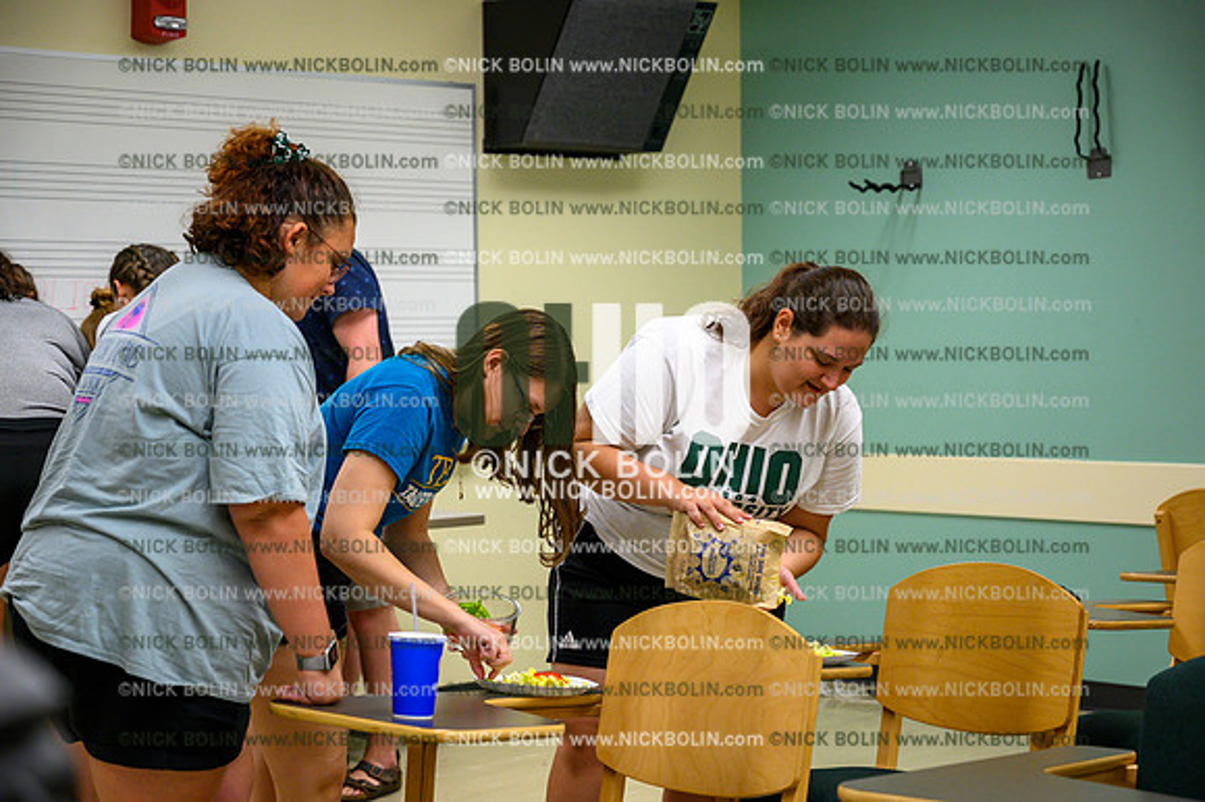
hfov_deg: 30.5
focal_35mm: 66
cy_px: 401
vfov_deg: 20.6
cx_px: 602
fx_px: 2208
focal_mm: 66
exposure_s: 1/250
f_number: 4.5
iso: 1600
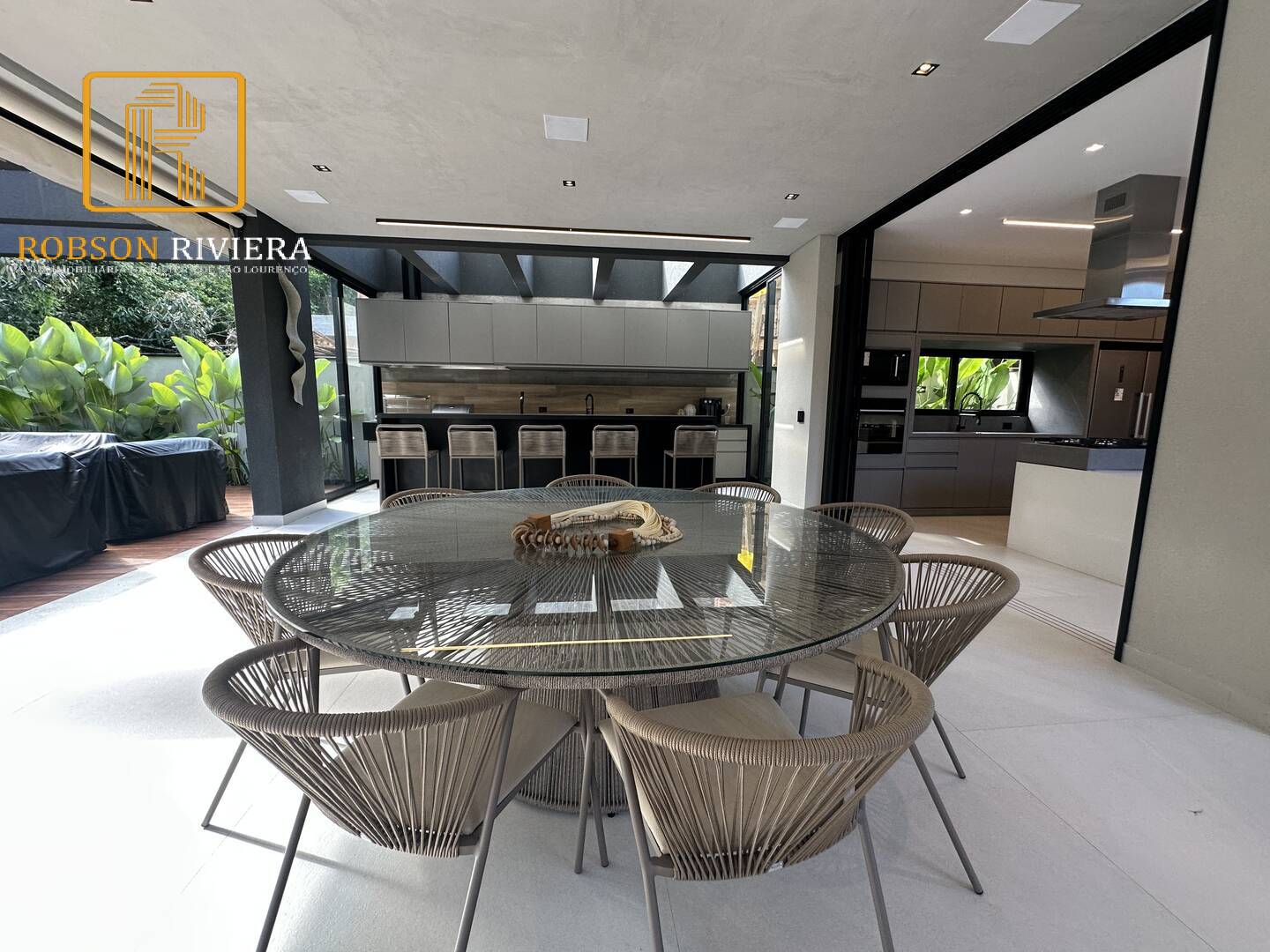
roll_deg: -0.5
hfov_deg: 102.1
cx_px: 635
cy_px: 476
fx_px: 514
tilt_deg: -7.1
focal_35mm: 14
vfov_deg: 85.7
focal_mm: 2.22
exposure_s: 1/120
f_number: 2.2
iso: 160
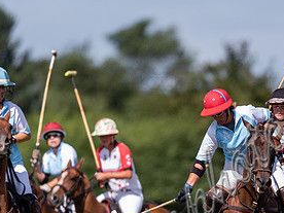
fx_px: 10780
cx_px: 252
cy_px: 217
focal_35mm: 1314
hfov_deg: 1.5
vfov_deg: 1.1
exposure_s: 1/3200
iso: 400
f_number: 4
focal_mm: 500
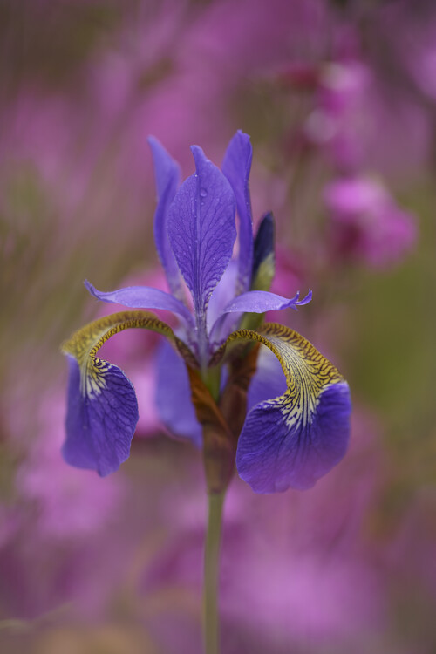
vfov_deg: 11.4
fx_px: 3270
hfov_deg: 7.6
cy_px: 327
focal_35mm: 180
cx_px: 218
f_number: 3.2
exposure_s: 1/500
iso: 640
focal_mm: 180
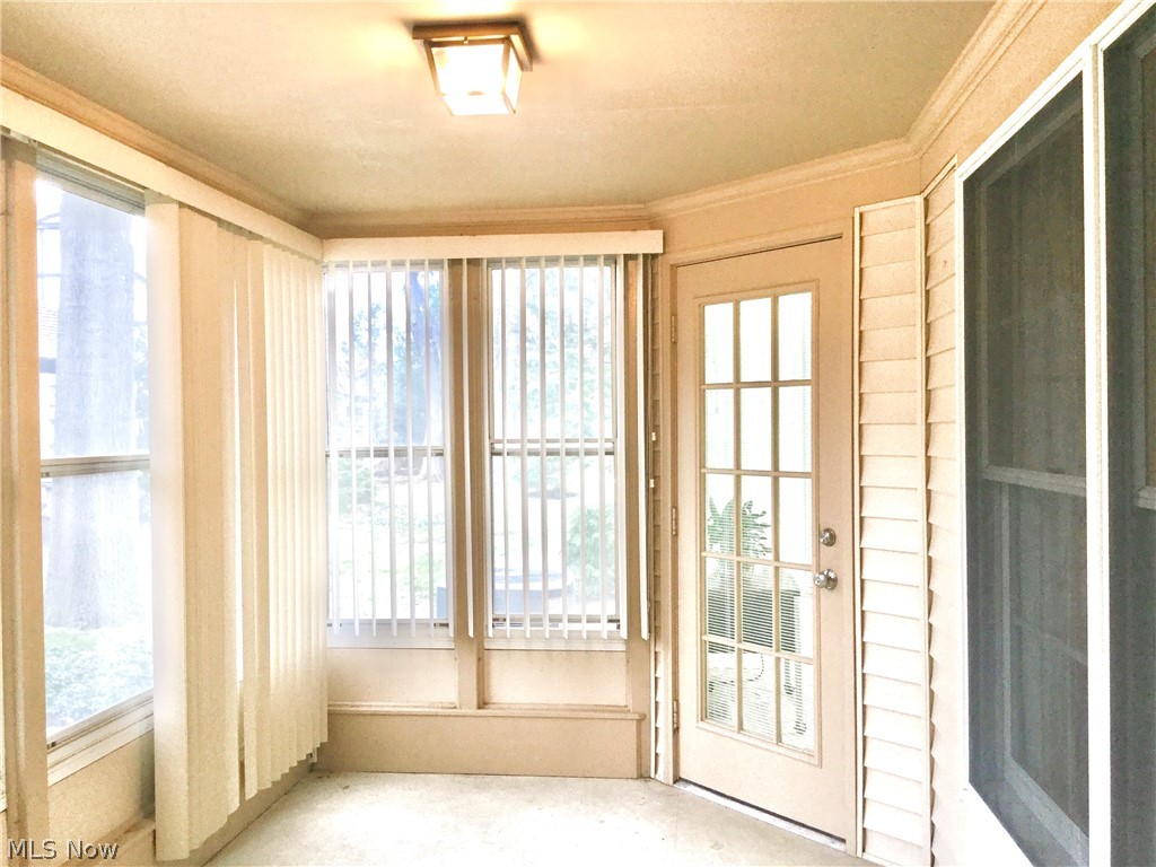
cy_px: 434
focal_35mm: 31
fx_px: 1035
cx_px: 578
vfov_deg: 45.4
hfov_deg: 58.4
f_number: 2.4
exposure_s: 1/30
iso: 80
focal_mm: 3.3
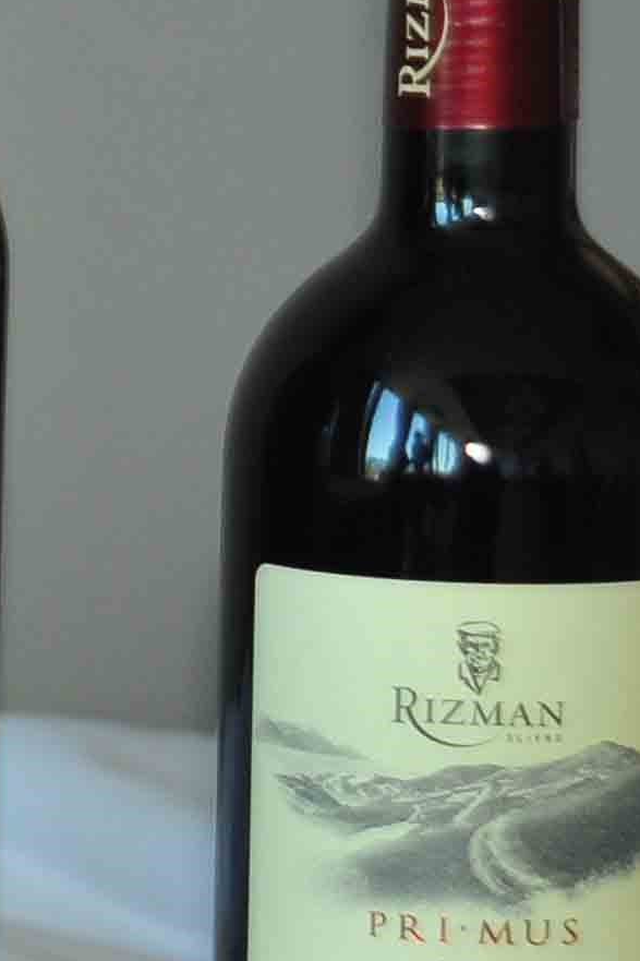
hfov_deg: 5.2
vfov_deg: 8.2
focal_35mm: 251
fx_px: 6695
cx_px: -1179
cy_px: 291
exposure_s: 1/100
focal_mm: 52
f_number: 5.6
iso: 1250
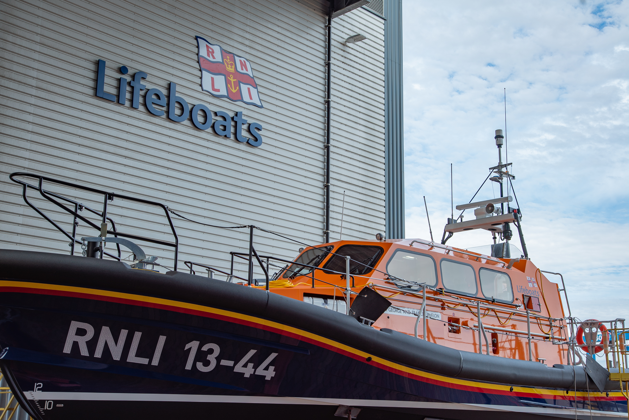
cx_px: 314
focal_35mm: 47
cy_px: 210
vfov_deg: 28.7
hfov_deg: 41.9
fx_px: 822
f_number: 6.3
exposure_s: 1/125
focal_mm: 47
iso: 100
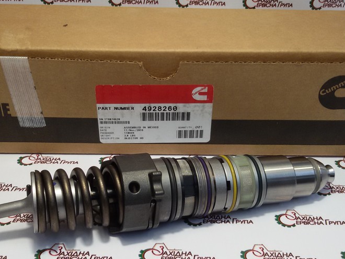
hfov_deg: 40.4
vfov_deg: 30.8
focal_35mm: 47
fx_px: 468
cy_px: 147
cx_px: 161
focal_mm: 2.93
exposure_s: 1/33
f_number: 2.4
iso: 40
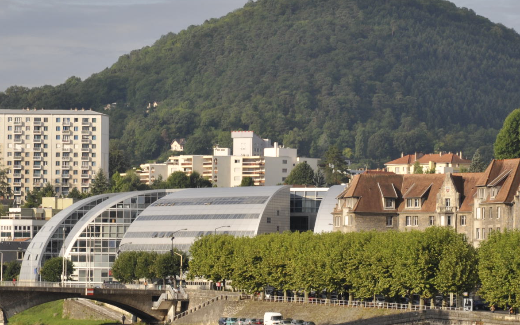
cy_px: 196
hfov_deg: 8.9
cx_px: 321
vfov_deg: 5.5
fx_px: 3357
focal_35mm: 237
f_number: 9
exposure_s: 1/320
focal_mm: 85
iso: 200
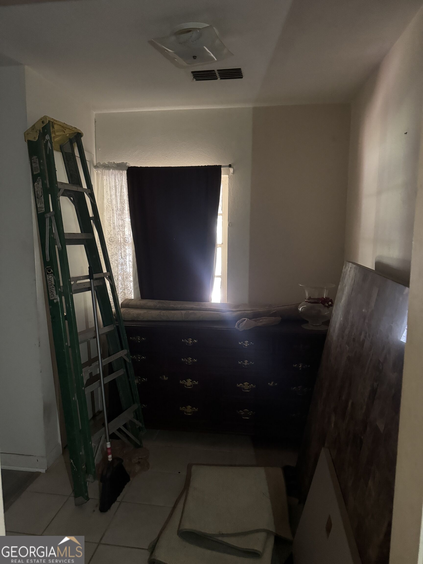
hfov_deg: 56.8
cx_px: 212
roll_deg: +0.4
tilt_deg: -6.9
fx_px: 391
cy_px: 282
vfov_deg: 71.6
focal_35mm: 24
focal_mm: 6.76
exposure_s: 1/30
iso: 1000
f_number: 1.78
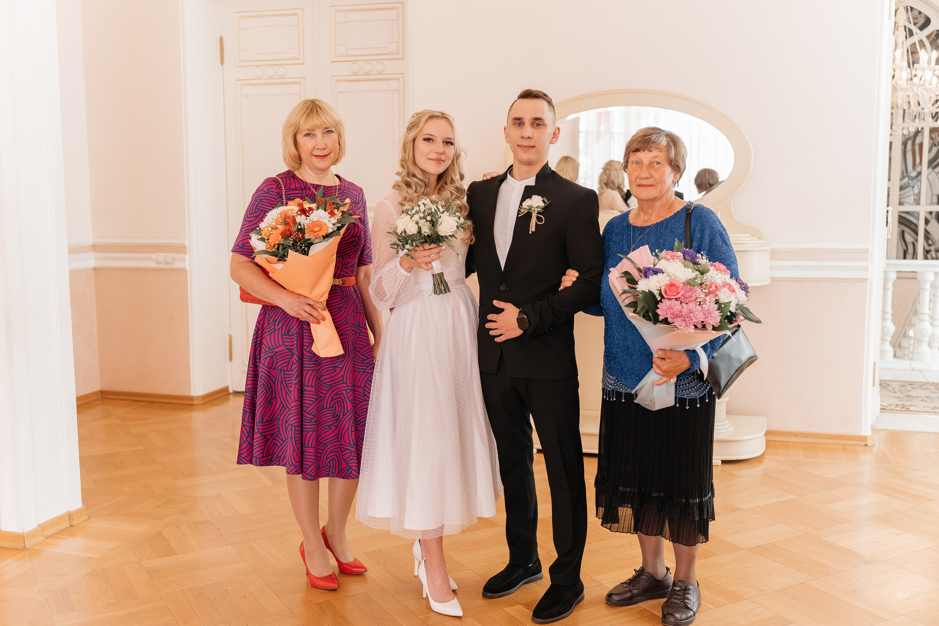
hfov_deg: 54.4
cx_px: 470
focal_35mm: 35
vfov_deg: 37.9
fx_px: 913
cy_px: 313
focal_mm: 35
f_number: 2.8
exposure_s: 1/160
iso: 400
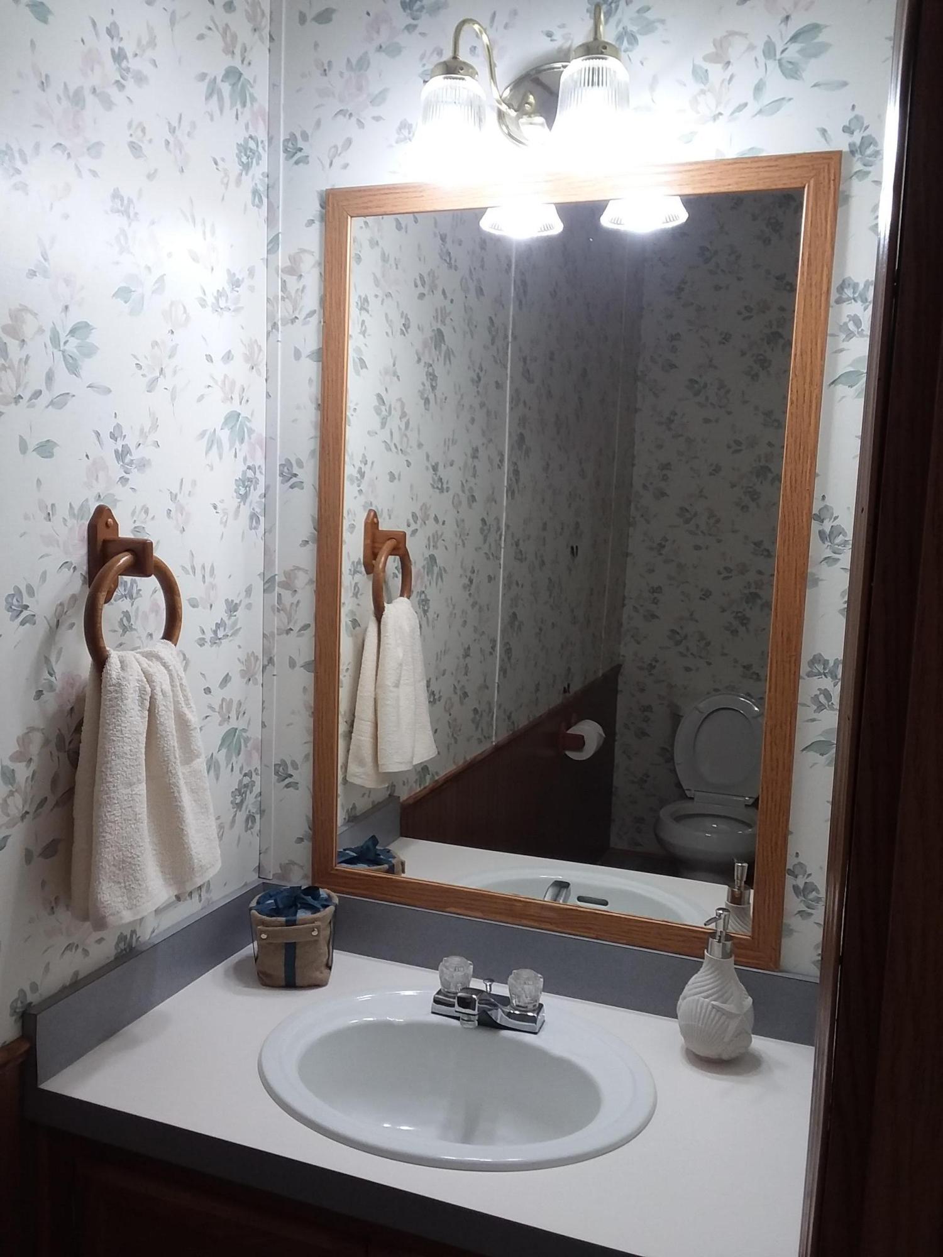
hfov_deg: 48.2
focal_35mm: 29
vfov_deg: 61.7
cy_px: 628
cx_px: 472
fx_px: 1053
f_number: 1.9
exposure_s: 1/40
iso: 40
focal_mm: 2.47
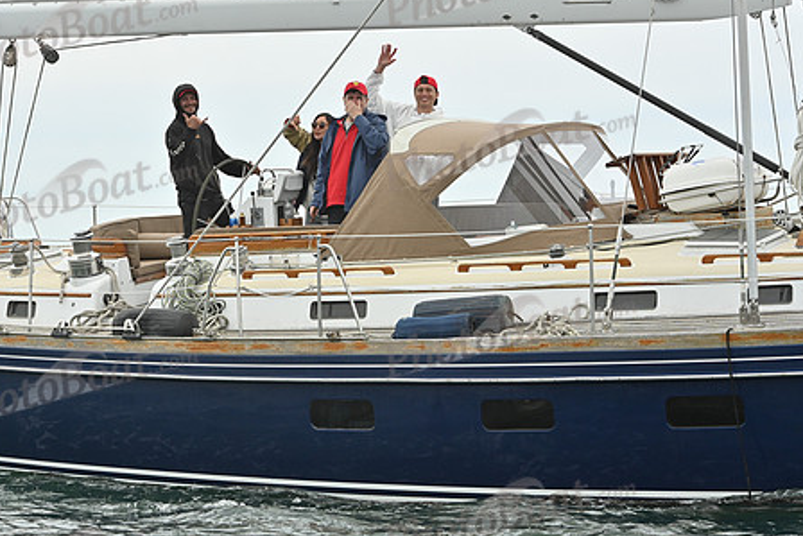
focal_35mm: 123
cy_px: 264
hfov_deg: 16.6
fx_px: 2744
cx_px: 292
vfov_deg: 11.2
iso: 320
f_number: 7.1
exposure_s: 1/1250
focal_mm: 95
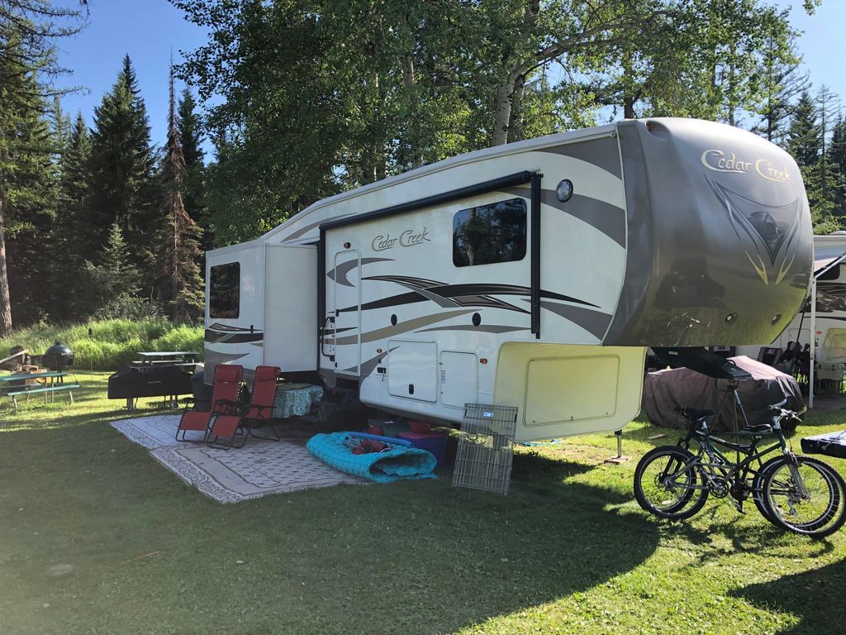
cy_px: 318
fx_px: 684
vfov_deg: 49.7
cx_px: 423
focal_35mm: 28
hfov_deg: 63.4
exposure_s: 1/533
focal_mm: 3.99
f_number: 1.8
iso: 20
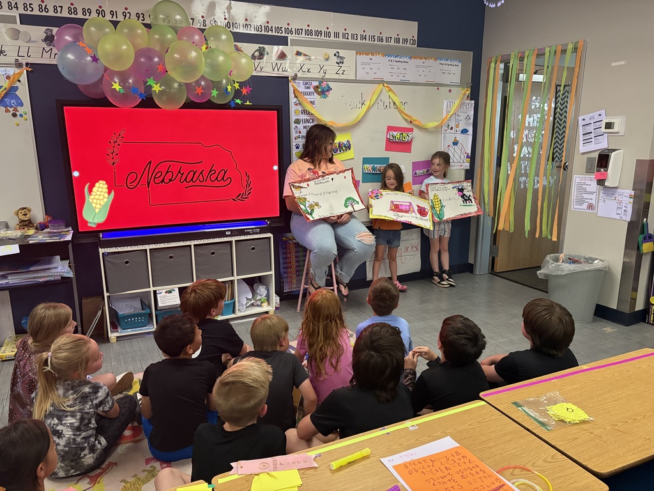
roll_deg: +0.0
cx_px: 327
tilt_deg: -13.3
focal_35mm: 26
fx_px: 491
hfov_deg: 67.3
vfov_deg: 53.1
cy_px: 246
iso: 400
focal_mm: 5.96
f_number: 1.6
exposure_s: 1/60
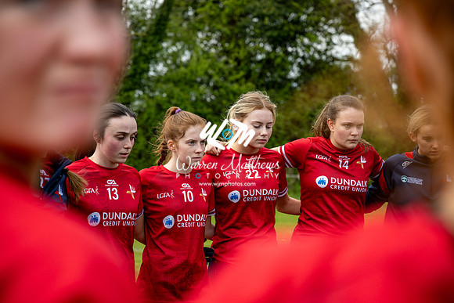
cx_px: 227
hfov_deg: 28.8
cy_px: 152
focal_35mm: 70
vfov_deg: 19.5
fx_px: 883
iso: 125
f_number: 3.5
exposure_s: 1/1250
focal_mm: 70
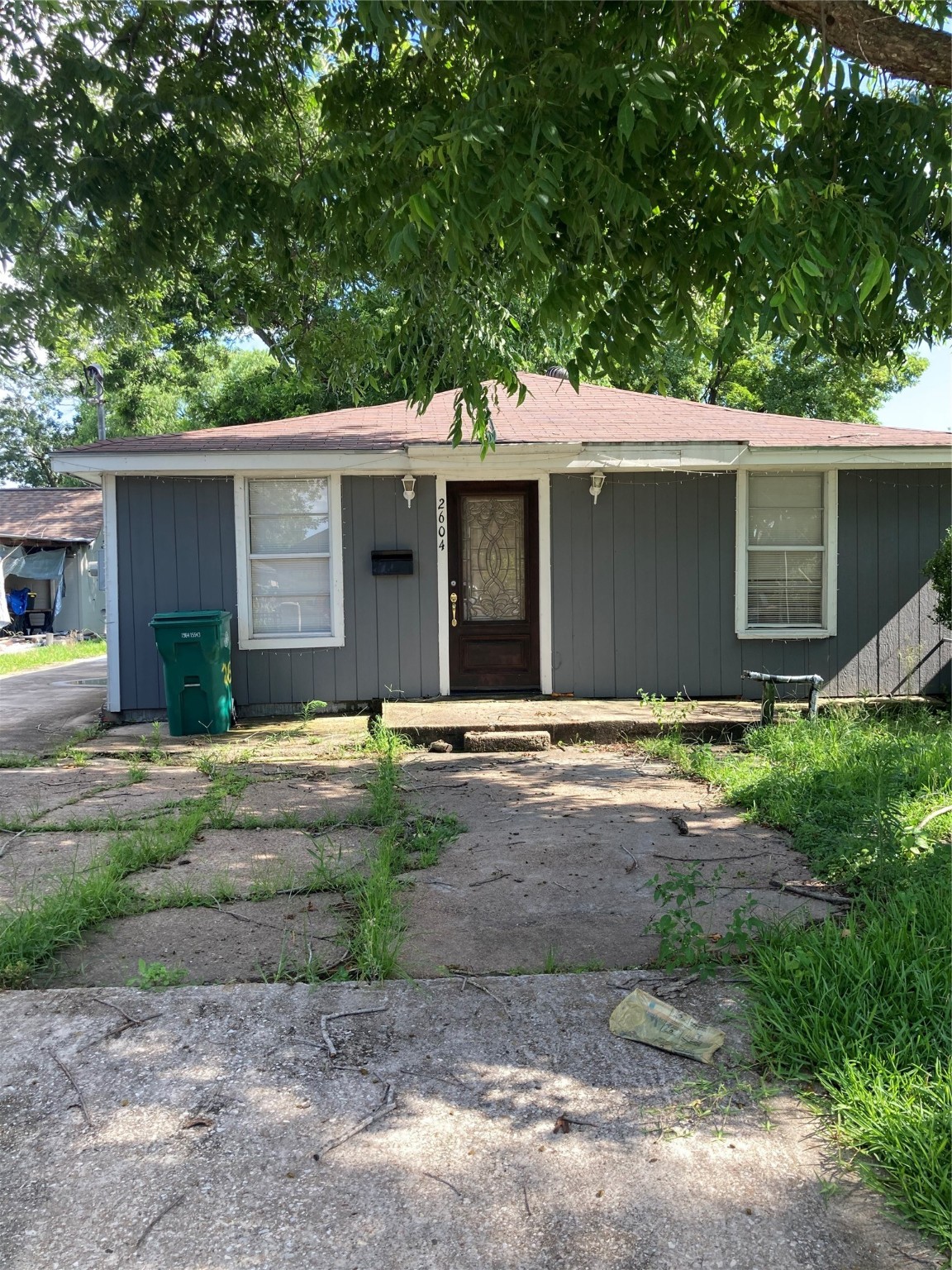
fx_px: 1027
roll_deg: +0.7
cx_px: 476
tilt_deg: +0.1
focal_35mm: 28
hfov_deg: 49.7
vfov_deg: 63.4
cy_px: 635
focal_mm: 3.99
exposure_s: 1/260
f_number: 1.8
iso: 20
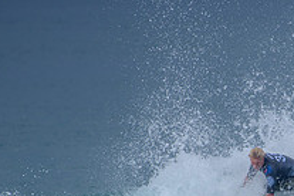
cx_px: 328
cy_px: 239
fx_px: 11465
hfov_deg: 1.5
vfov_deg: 1.0
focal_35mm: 1404
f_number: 5.6
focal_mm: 500
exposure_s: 1/2000
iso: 180
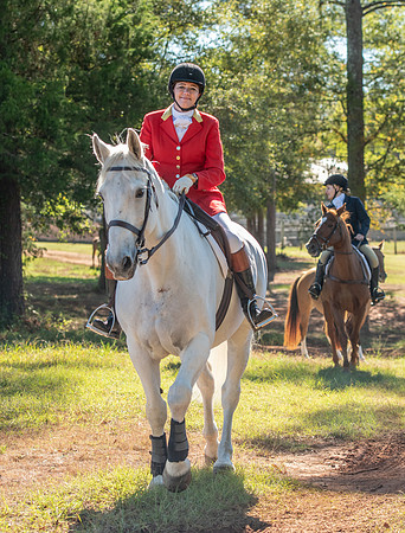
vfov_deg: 16.8
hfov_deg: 12.8
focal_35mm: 117
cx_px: 250
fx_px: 1809
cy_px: 257
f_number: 4
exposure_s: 1/320
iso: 200
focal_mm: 75
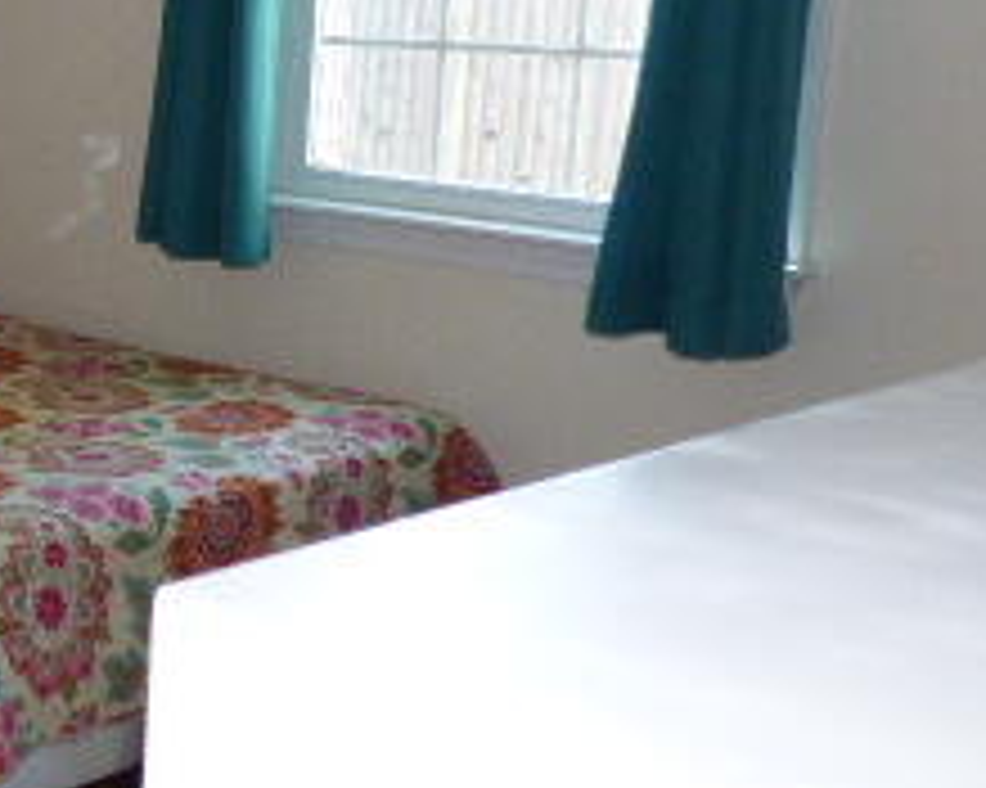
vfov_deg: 26.5
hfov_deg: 25.9
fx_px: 1663
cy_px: 279
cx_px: -428
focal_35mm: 57
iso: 320
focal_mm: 3.58
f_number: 2.8
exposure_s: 1/60
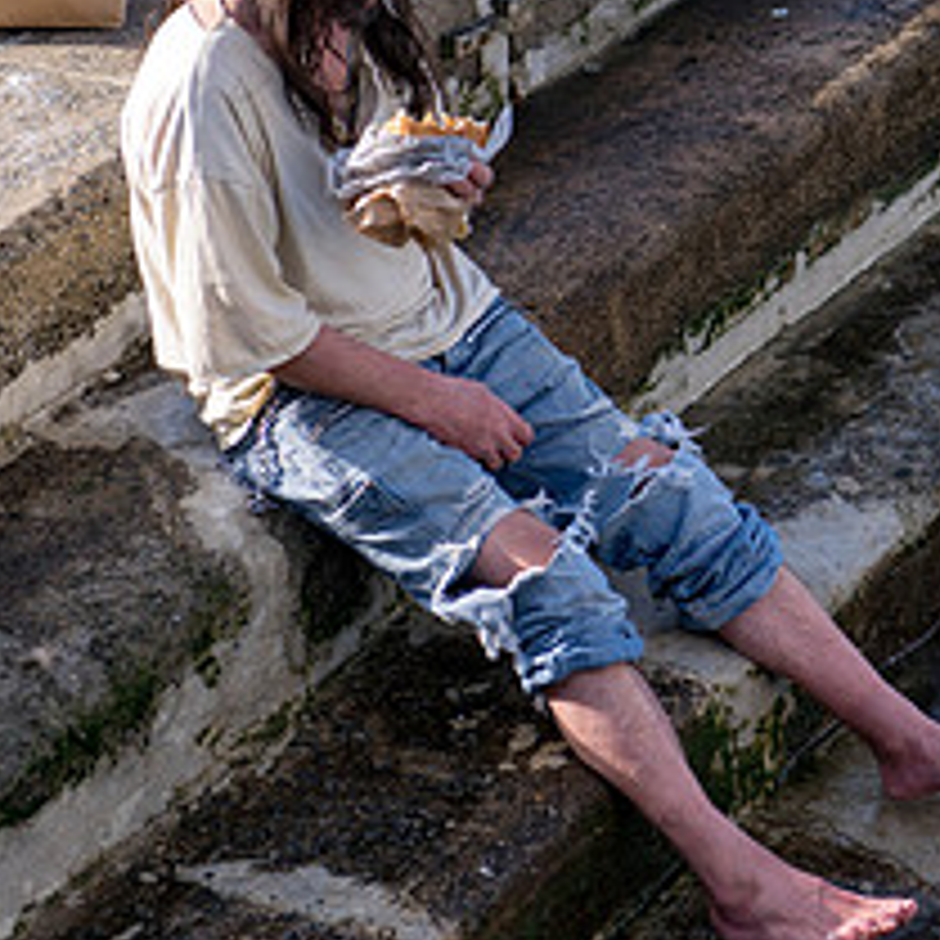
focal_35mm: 165
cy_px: 160
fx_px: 5069
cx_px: 796
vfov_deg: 10.6
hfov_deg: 10.6
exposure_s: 1/250
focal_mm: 70
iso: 64
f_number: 4
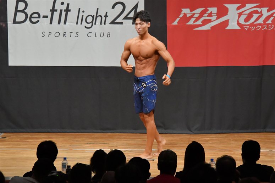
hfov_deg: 8.6
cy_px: 92
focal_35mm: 240
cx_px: 138
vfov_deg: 5.7
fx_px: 1832
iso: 7200
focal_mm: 160
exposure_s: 1/400
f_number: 5.6
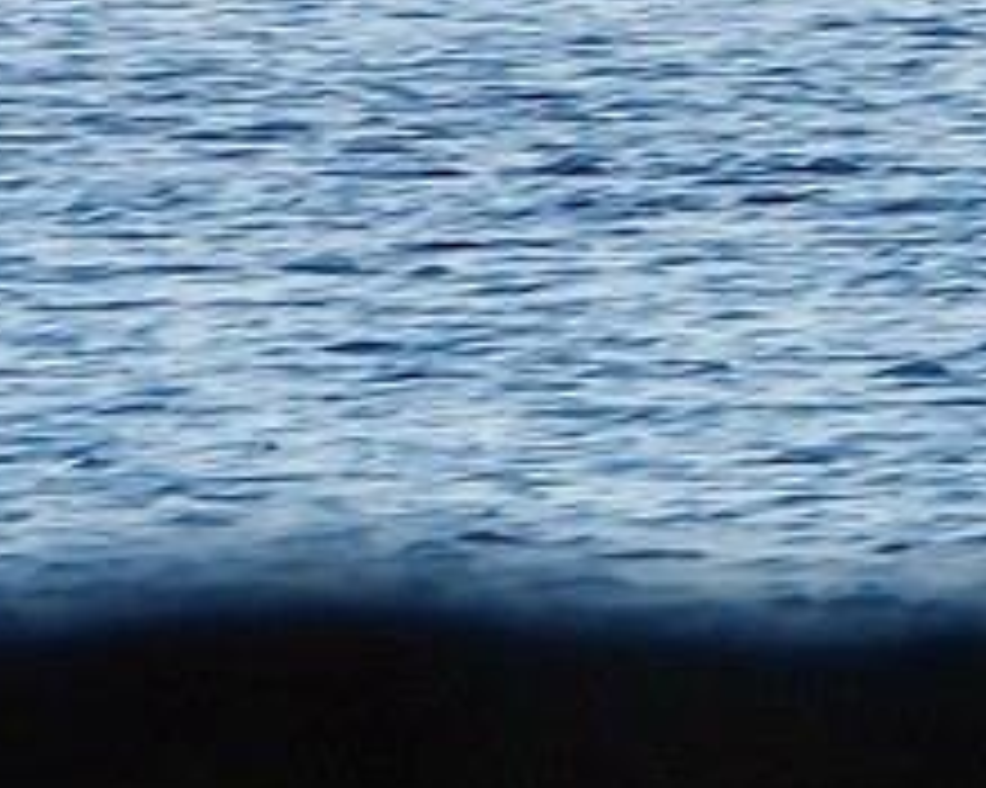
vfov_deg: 0.4
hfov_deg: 0.5
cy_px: -160
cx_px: 646
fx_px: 110696
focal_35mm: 3795
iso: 100
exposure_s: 1/320
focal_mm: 95.8
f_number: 5
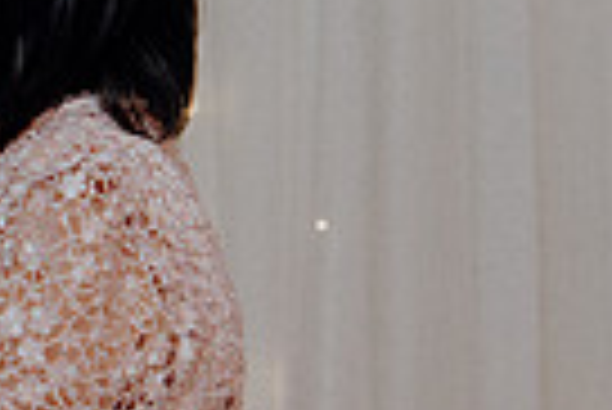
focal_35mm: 235
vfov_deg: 5.8
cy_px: 475
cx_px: -549
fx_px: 3999
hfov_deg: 8.4
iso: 2500
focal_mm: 55
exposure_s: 1/160
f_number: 3.5
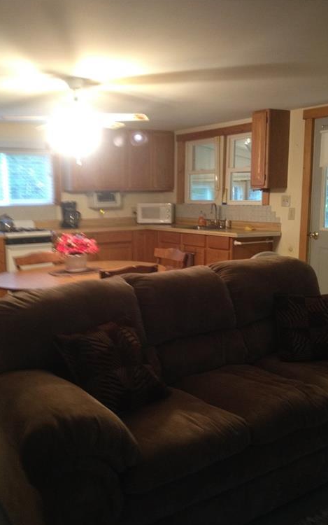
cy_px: 265
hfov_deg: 33.6
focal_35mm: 38
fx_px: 543
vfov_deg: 51.5
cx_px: 154
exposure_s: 1/20
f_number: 2.4
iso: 200
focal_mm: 4.28
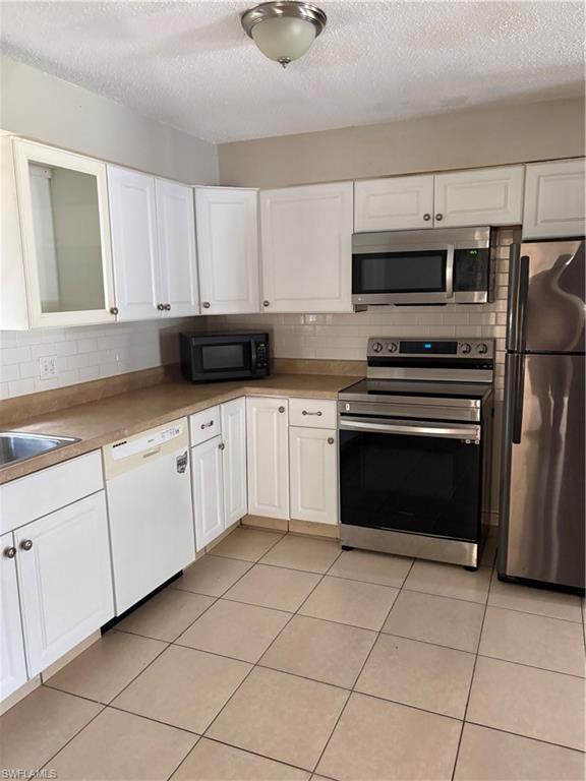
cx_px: 293
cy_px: 390
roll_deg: +1.1
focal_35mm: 26
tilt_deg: -9.3
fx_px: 587
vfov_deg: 67.3
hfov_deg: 53.1
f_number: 1.6
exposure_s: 1/60
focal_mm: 5.96
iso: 320
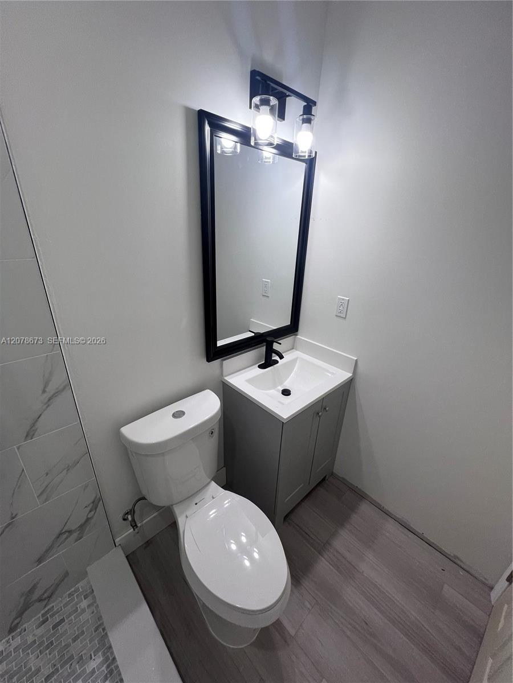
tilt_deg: -23.4
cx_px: 256
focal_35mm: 13
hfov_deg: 89.9
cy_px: 342
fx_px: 257
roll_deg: -2.5
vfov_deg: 106.2
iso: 100
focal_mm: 1.57
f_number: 1.8
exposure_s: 1/120
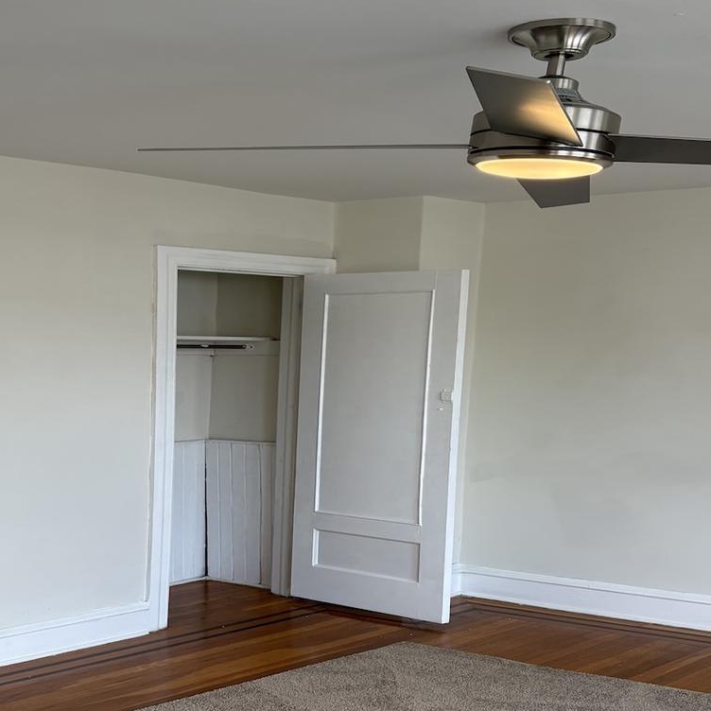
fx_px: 1022
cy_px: 414
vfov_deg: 38.2
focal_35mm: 44
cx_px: 256
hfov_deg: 38.0
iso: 80
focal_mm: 5.96
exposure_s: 1/120
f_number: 1.6
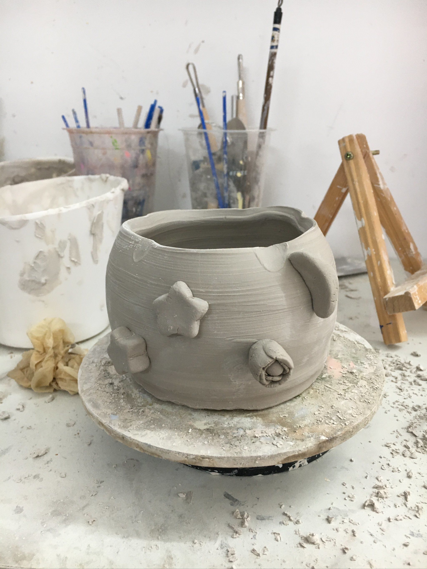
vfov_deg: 61.7
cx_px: 214
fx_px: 477
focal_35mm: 29
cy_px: 284
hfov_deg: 48.2
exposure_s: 1/33
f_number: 2.2
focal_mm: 4.15
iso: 125
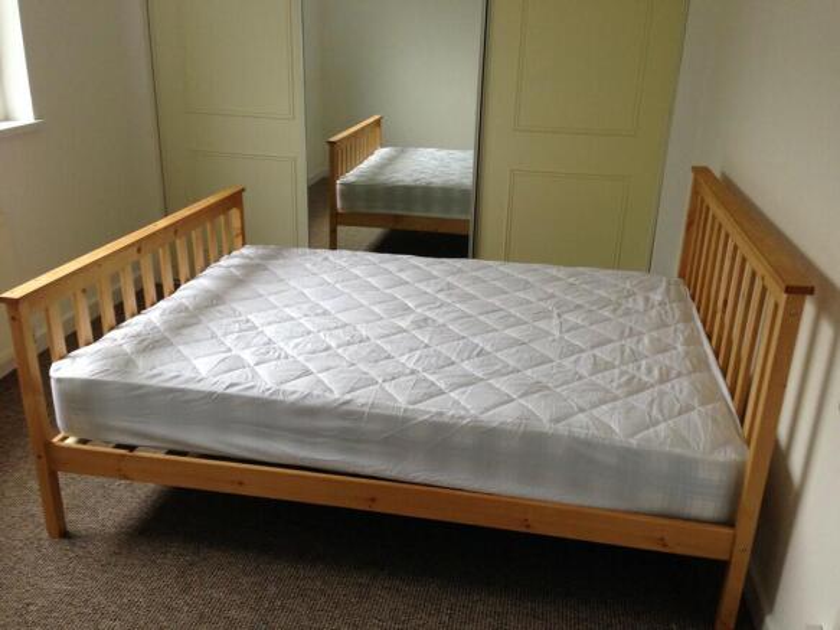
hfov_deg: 55.4
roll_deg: -0.1
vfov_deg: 42.9
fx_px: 801
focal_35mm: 33
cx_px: 420
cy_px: 315
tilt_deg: -21.0
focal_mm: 4.12
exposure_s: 1/20
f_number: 2.4
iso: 100
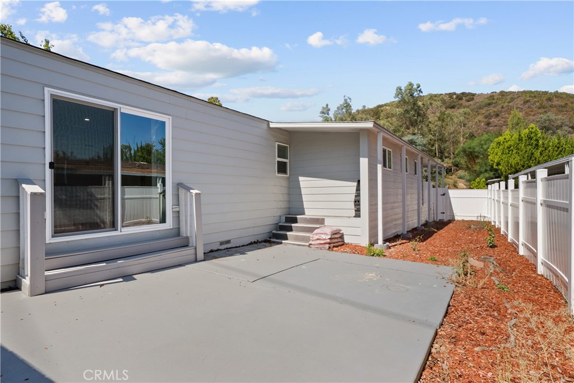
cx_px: 287
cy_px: 192
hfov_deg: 93.3
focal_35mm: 17
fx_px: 271
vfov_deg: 70.5
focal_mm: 17
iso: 250
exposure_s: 1/320
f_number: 9
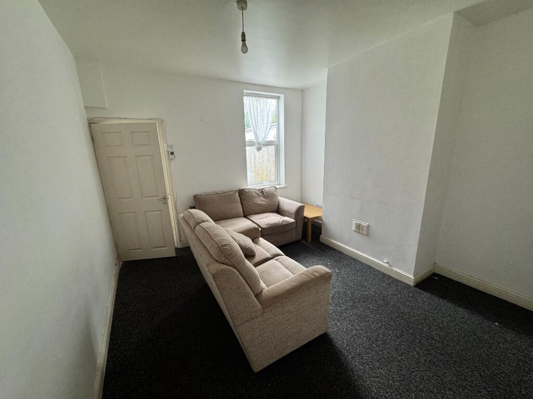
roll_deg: +1.9
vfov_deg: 85.7
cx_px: 266
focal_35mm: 14
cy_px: 200
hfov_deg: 102.1
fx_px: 216
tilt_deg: -11.9
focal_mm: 2.22
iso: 200
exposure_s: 1/99
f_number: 2.2
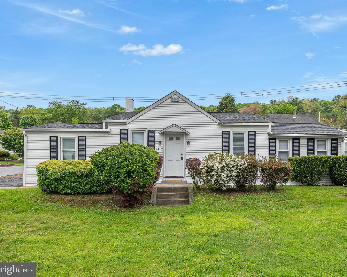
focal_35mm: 25
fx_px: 257
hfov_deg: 67.7
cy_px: 138
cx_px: 201
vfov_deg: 56.8
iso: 180
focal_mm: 22
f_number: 5.6
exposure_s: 1/250
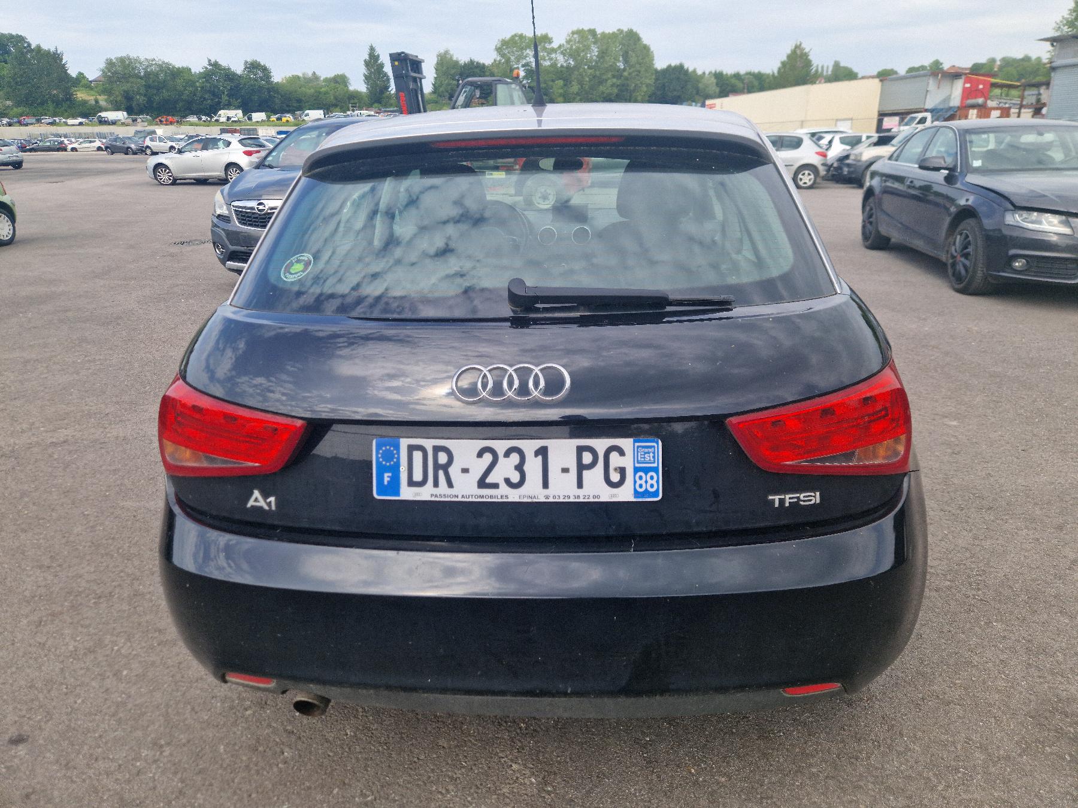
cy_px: 404
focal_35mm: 23
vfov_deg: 58.9
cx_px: 539
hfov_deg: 73.9
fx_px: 716
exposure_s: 1/769
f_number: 1.8
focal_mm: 5.4
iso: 50
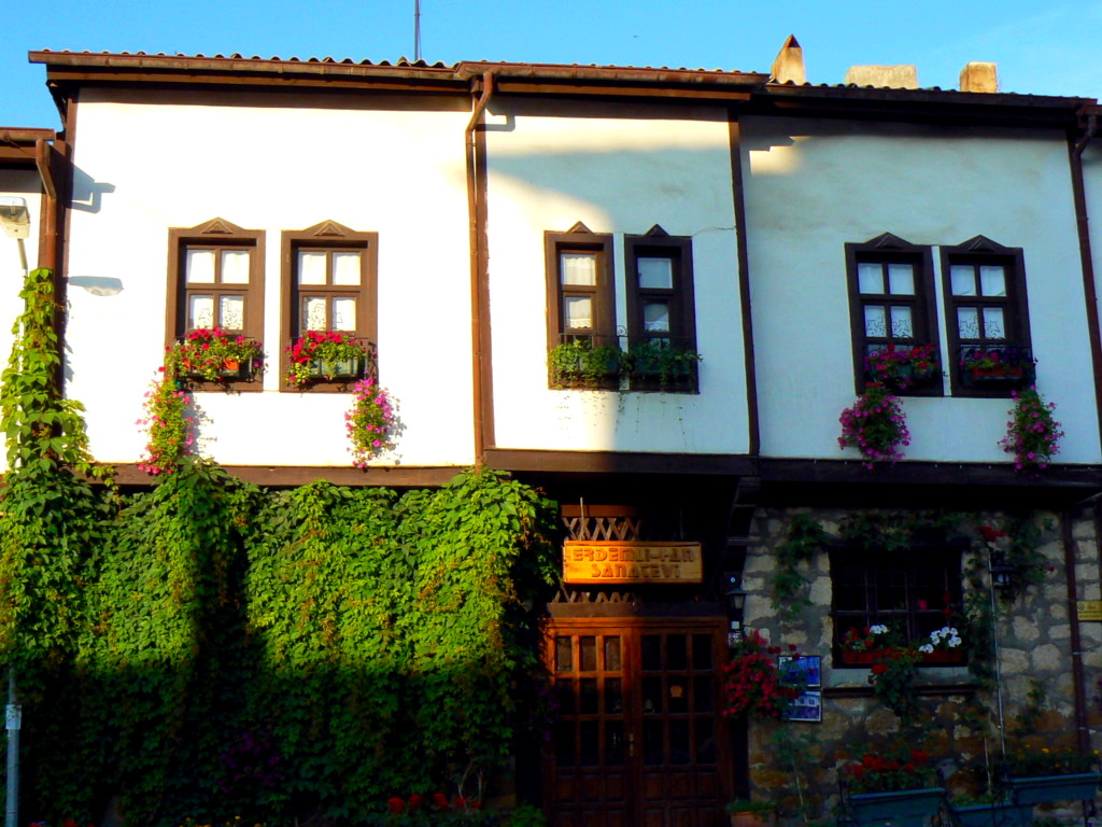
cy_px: 414
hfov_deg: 38.2
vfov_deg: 29.1
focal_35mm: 50
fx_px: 1592
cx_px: 551
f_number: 5.6
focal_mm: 6.8
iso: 100
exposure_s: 1/200
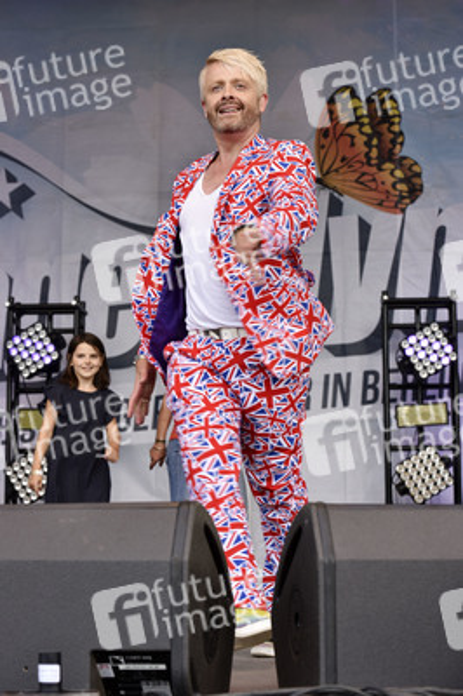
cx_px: 232
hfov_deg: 19.4
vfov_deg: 28.9
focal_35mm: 70
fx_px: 1353
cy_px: 348
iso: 400
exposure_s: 1/160
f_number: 7.1
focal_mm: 70
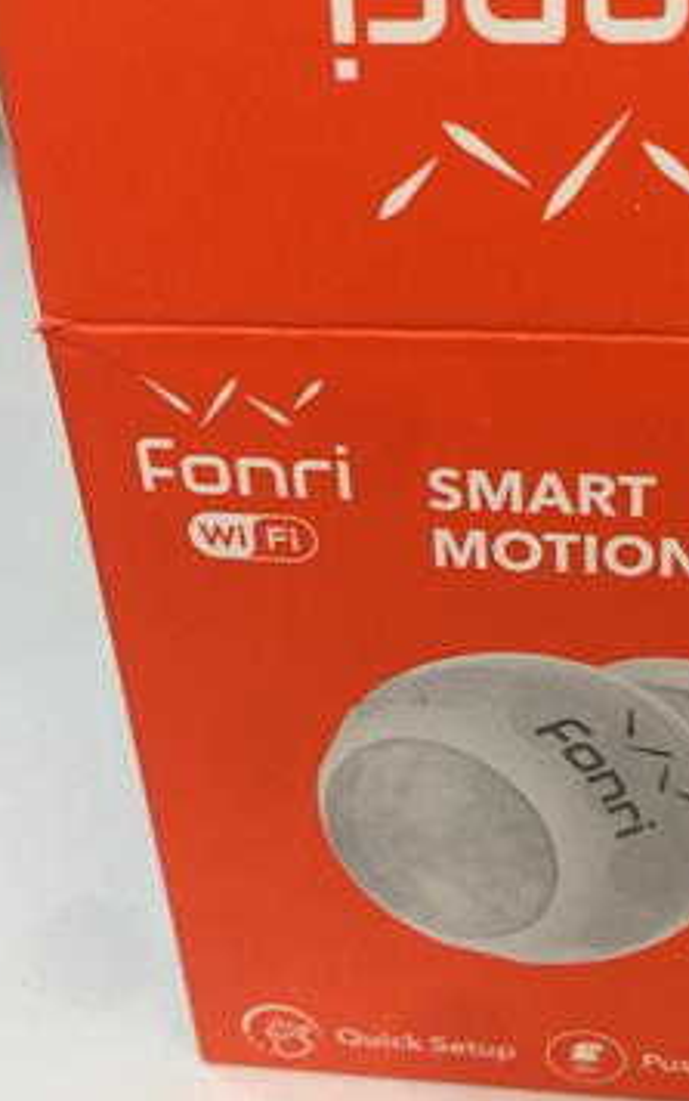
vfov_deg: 43.4
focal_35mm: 46
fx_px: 1380
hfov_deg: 27.7
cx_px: 516
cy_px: 475
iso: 40
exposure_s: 1/50
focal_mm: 4.15
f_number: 2.2
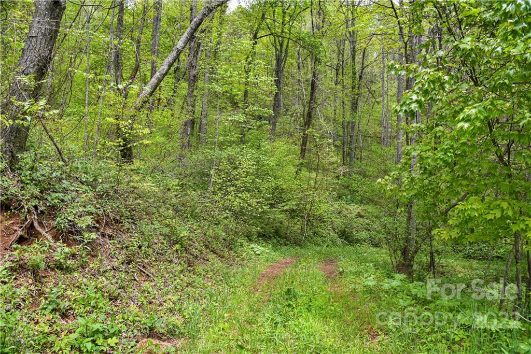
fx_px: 354
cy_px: 177
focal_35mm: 24
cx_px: 266
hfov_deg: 73.7
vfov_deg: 53.1
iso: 800
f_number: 7.1
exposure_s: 1/200
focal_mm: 24
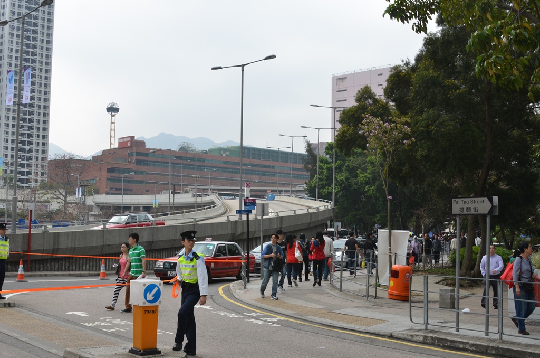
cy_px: 179
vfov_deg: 31.7
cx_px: 270
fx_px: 629
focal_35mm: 42
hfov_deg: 46.5
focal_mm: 28
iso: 200
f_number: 8
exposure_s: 1/250
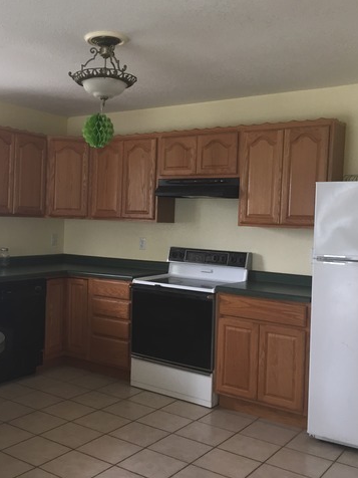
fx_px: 538
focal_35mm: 39
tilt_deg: -3.0
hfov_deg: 36.3
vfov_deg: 47.9
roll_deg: -2.0
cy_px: 238
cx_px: 107
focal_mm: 4.15
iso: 40
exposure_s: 1/30
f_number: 2.2
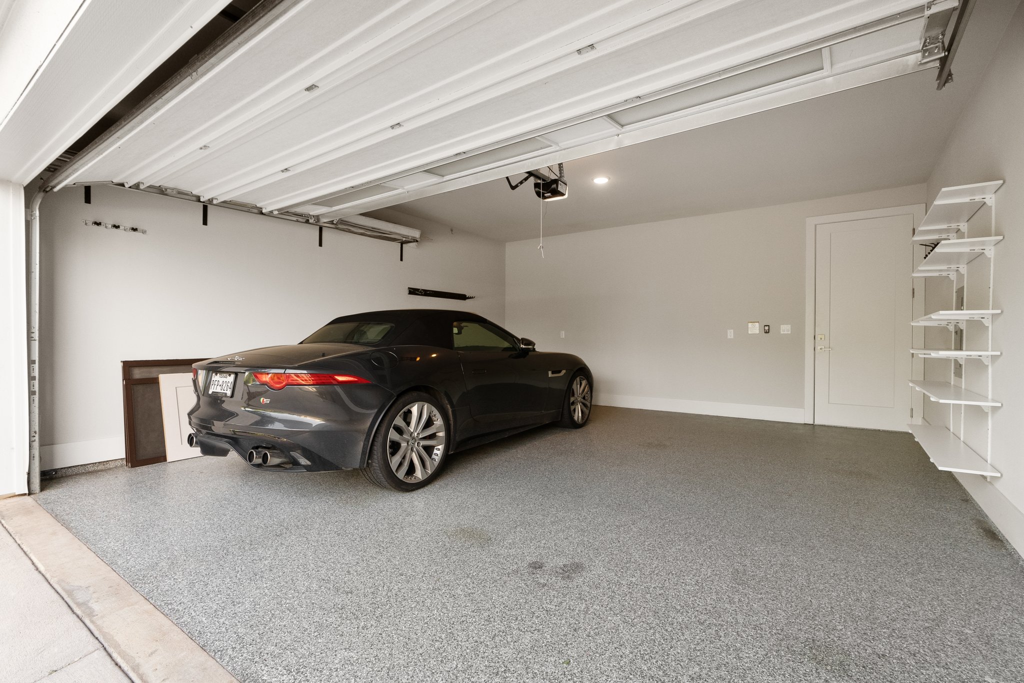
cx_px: 512
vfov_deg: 73.8
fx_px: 455
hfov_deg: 96.7
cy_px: 342
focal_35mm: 16
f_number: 9
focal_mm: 16
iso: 1600
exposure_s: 1/30
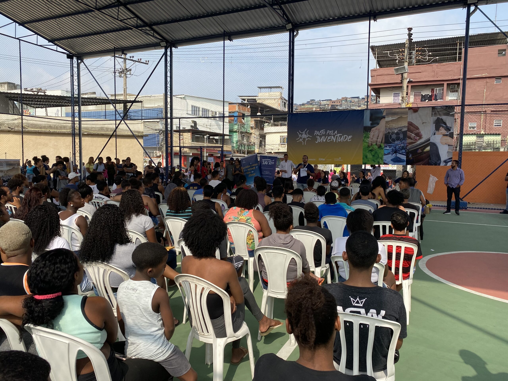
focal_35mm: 26
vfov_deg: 53.1
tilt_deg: -4.5
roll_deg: -0.5
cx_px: 254
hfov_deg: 67.3
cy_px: 190
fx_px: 382
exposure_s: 1/1754
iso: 32
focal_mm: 4.25
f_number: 1.8
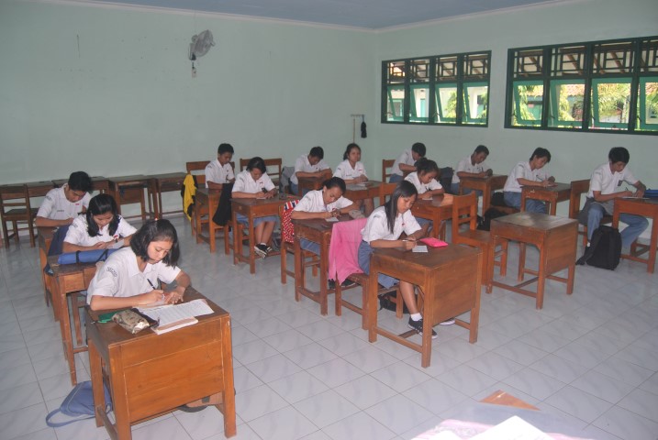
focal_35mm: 27
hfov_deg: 67.3
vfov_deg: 48.1
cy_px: 220
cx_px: 329
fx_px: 494
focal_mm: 18
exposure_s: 1/125
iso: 100
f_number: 4
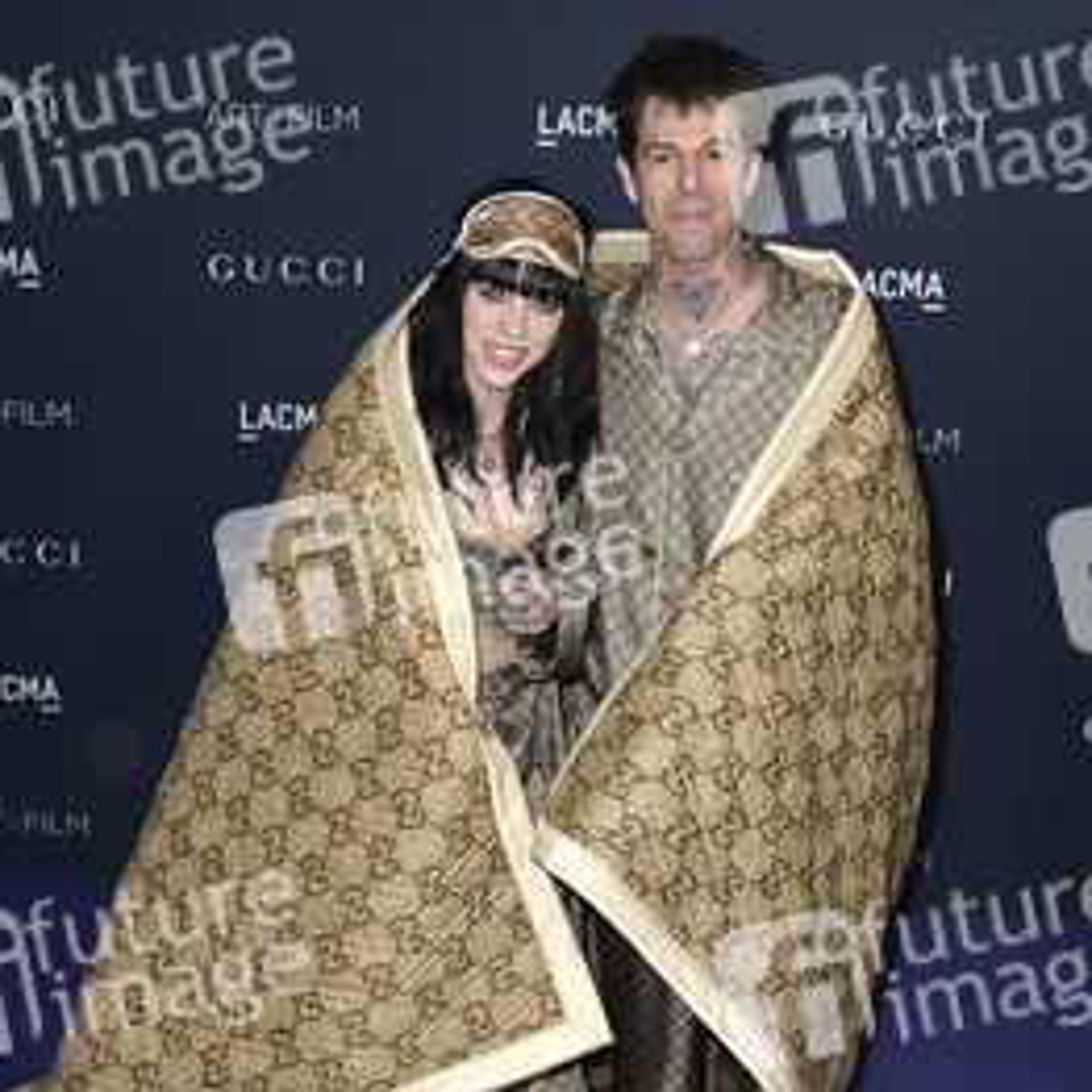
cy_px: 763
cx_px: 552
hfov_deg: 32.8
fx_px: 1856
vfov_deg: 32.4
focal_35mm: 52
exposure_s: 1/250
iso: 500
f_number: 6.3
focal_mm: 40
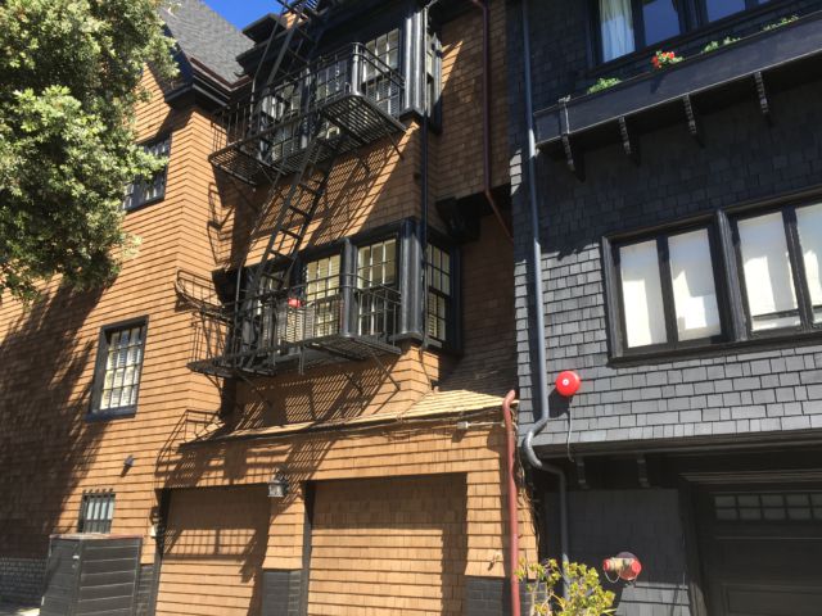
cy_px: 308
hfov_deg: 61.7
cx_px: 411
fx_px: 689
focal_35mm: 29
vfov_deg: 48.2
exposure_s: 1/434
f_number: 2.2
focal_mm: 4.15
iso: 25
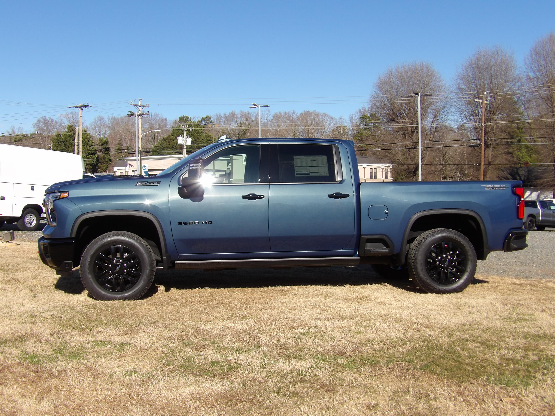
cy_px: 208
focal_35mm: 39
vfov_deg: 36.8
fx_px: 625
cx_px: 278
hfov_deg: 47.9
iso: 100
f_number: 3.7
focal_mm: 7
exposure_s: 1/824
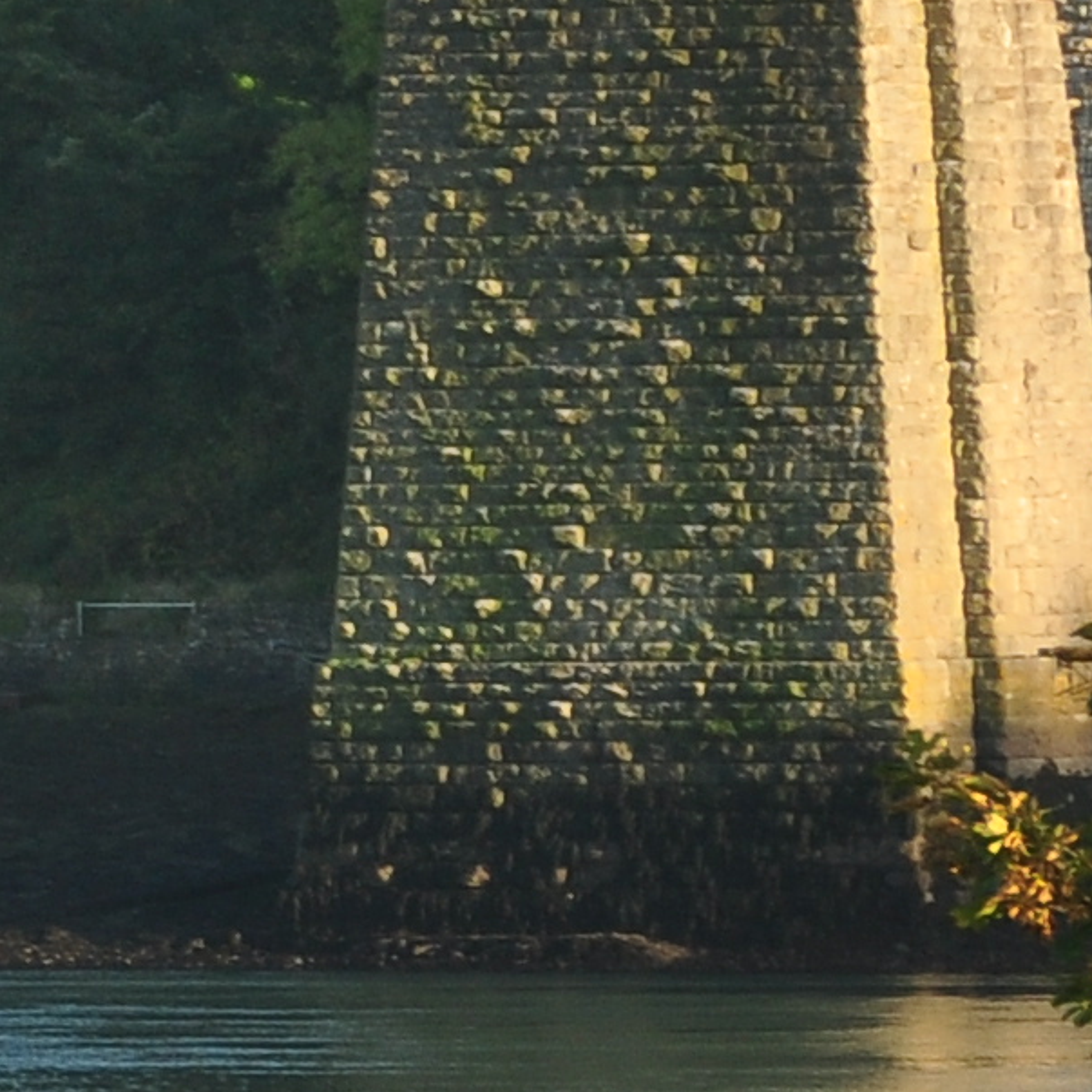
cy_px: -2
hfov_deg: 2.1
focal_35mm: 815
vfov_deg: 2.1
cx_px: -1032
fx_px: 29088
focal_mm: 90
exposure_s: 1/125
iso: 200
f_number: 8
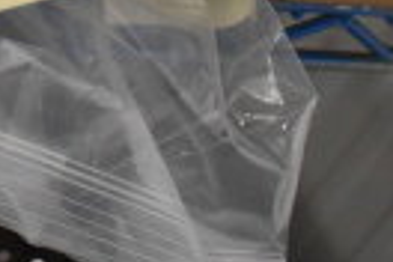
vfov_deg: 8.1
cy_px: -332
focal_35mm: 159
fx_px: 1739
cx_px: -360
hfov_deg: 11.7
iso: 2000
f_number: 3.8
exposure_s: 1/40
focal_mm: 23
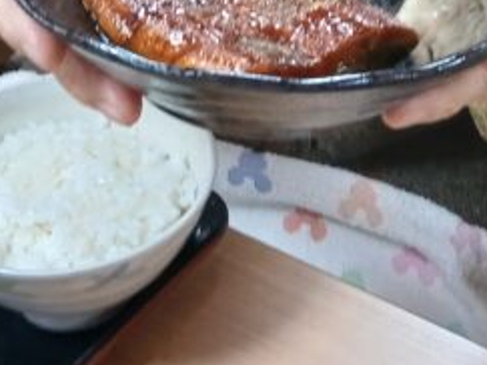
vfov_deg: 12.5
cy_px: -319
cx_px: 156
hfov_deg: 18.3
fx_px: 1505
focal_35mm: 107
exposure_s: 1/50
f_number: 1.8
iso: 250
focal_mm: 3.86
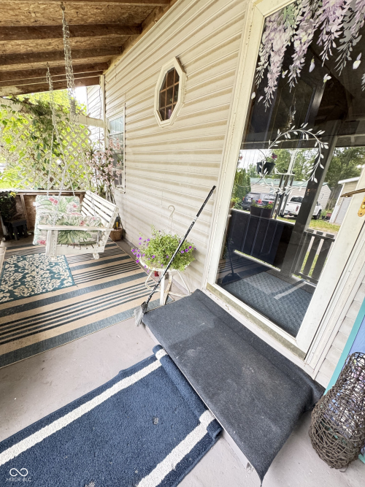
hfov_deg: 85.7
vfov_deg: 102.1
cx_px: 182
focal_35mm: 14
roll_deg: -4.7
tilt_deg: -20.6
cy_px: 244
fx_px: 197
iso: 250
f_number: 2.2
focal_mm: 2.22
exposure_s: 1/99
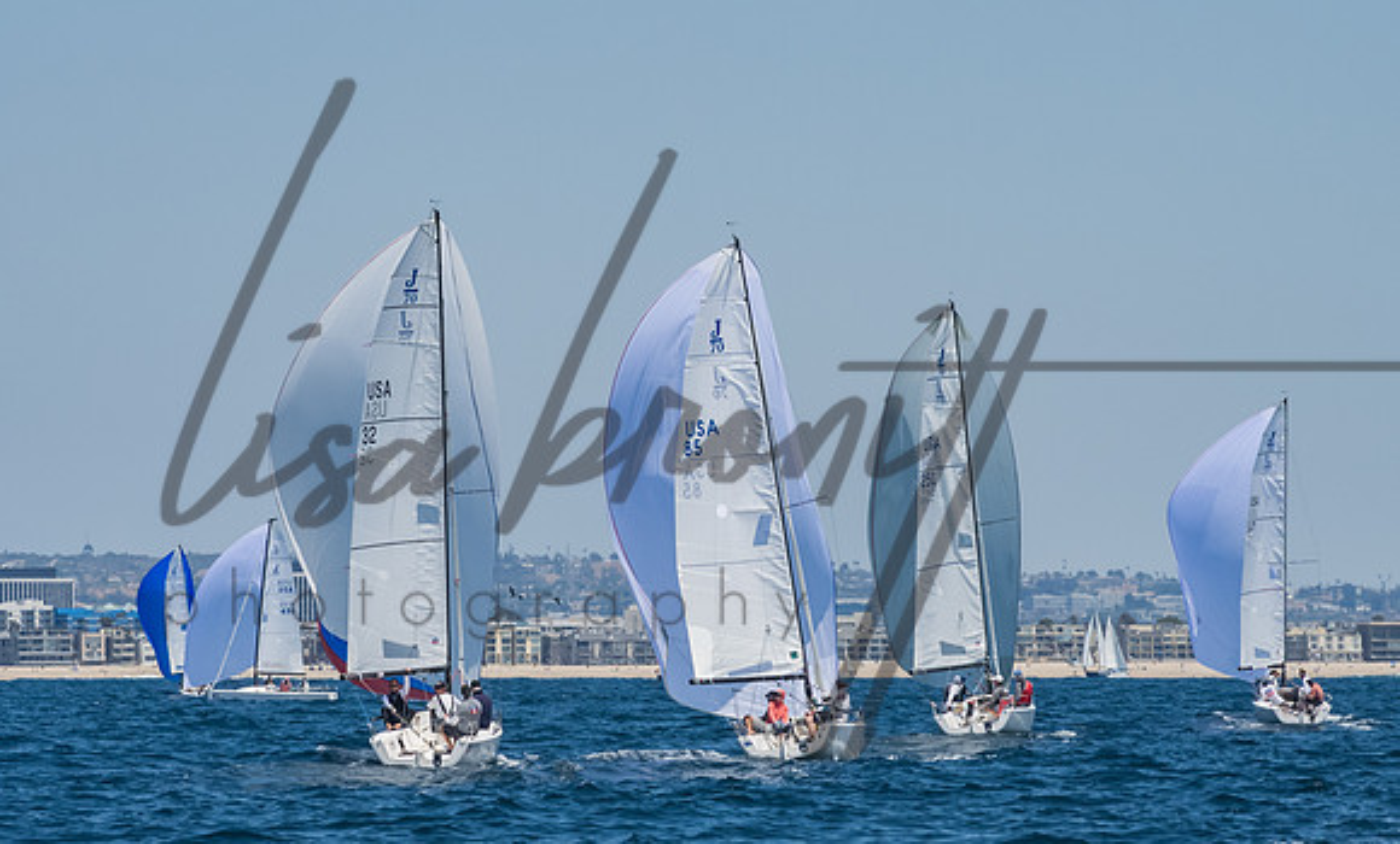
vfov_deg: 4.3
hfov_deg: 7.1
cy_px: 416
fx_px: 11236
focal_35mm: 297
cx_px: 694
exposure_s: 1/800
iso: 640
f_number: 14
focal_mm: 165
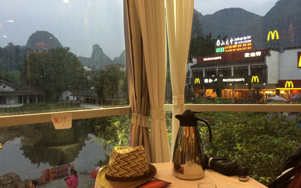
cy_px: 89
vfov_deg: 39.4
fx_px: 263
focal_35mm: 32
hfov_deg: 59.7
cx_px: 150
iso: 80
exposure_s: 1/33
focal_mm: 4.12
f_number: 2.2
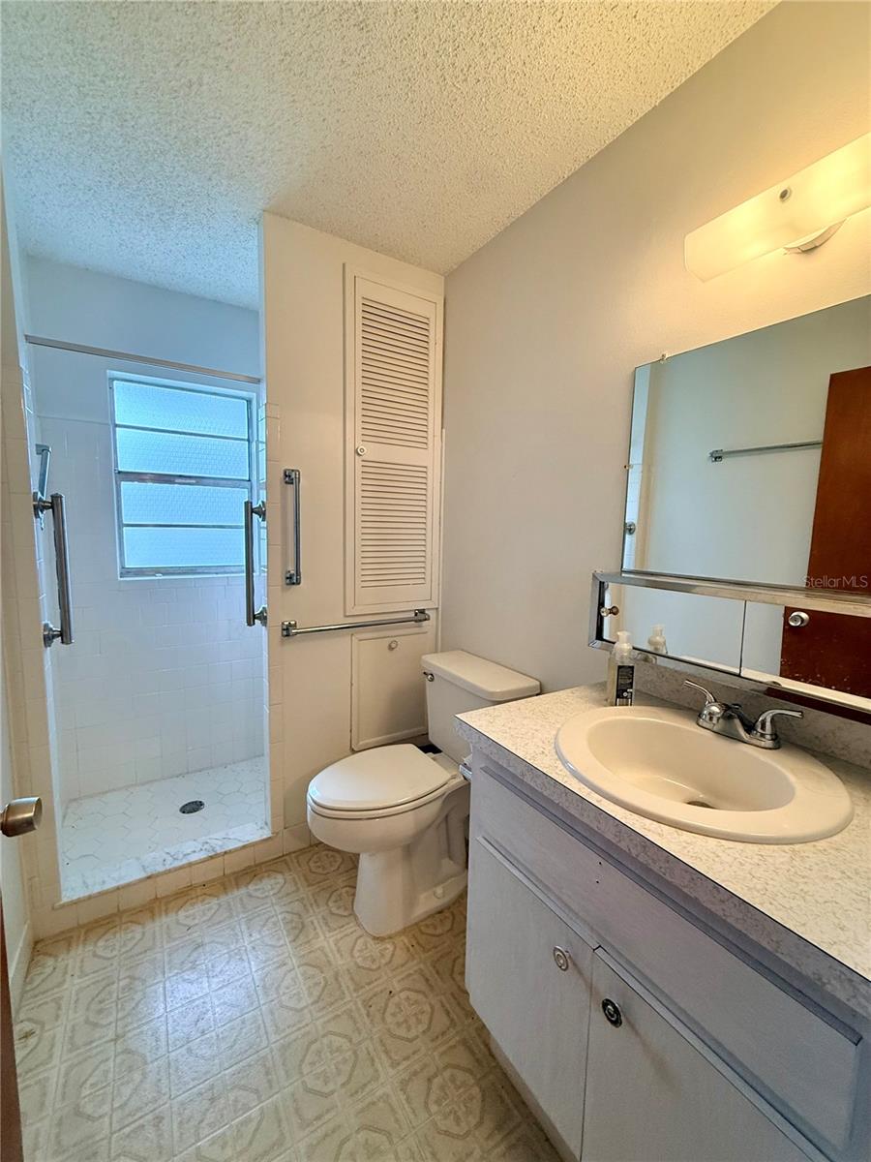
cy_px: 581
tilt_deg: -6.0
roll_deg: -1.2
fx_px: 470
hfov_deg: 85.7
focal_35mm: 14
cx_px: 436
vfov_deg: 102.1
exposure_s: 1/120
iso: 250
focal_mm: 2.22
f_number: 2.2
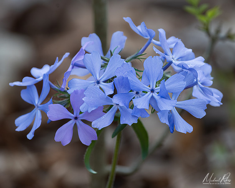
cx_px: 118
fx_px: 2349
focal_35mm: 338
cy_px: 94
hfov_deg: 5.7
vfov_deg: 4.6
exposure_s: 1/80
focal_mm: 200
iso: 200
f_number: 8
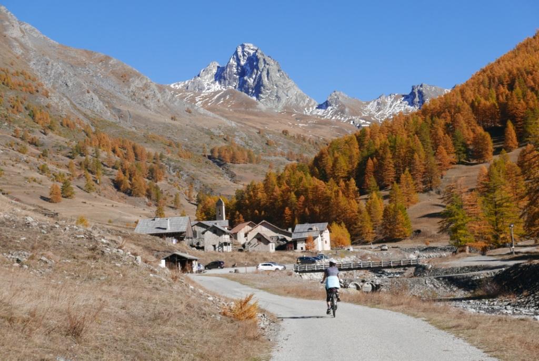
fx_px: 1079
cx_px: 270
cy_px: 180
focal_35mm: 72
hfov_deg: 28.0
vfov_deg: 19.0
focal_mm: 32.6
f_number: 5.6
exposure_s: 1/800
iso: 200
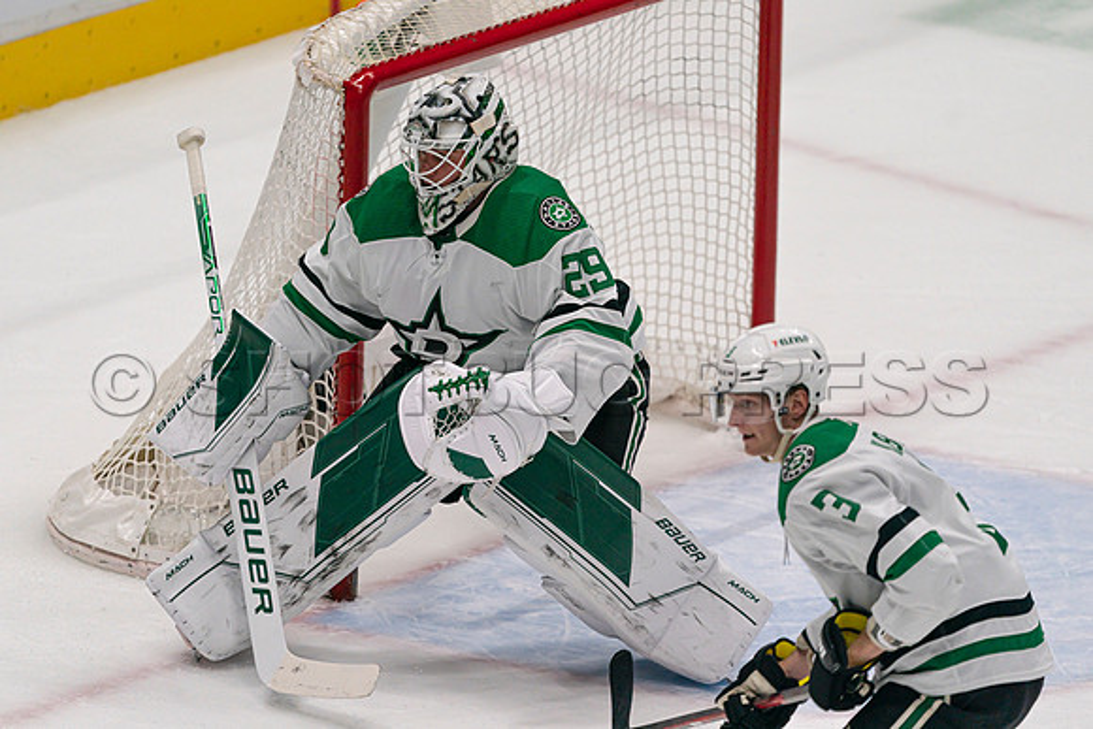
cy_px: 364
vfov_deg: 2.3
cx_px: 546
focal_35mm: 600
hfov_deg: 3.4
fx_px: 18220
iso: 2000
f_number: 4
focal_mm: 600
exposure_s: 1/3200
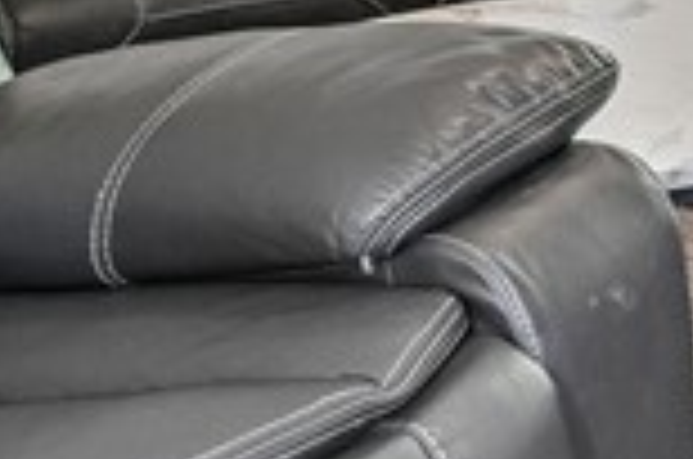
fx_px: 2171
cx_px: 1782
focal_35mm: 113
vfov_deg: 10.9
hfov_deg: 12.7
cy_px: -475
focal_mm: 16
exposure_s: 1/100
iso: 1000
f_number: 6.3
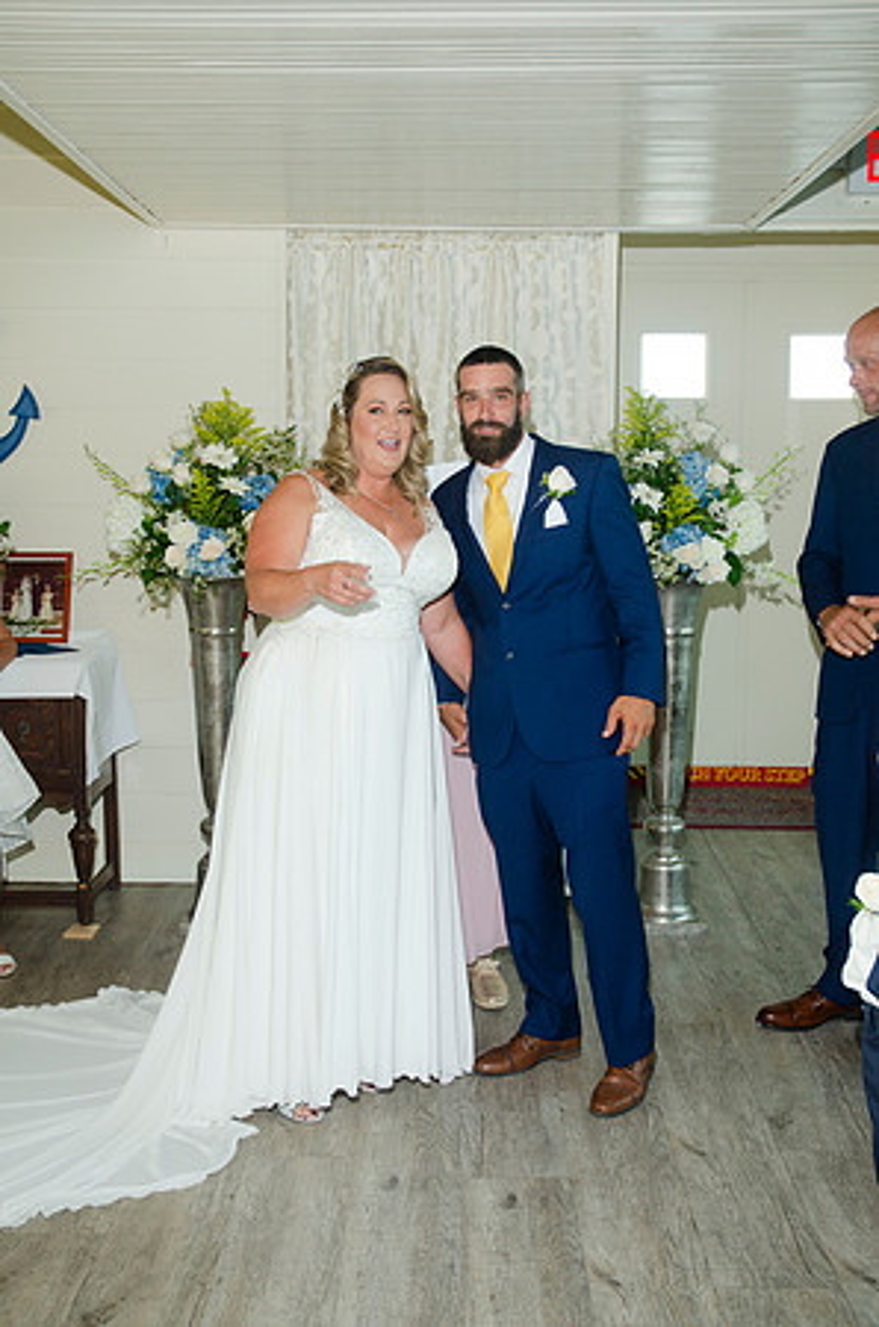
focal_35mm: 44
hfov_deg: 30.7
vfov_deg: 45.0
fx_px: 1600
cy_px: 664
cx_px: 440
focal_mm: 29
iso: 400
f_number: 5.6
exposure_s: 1/125
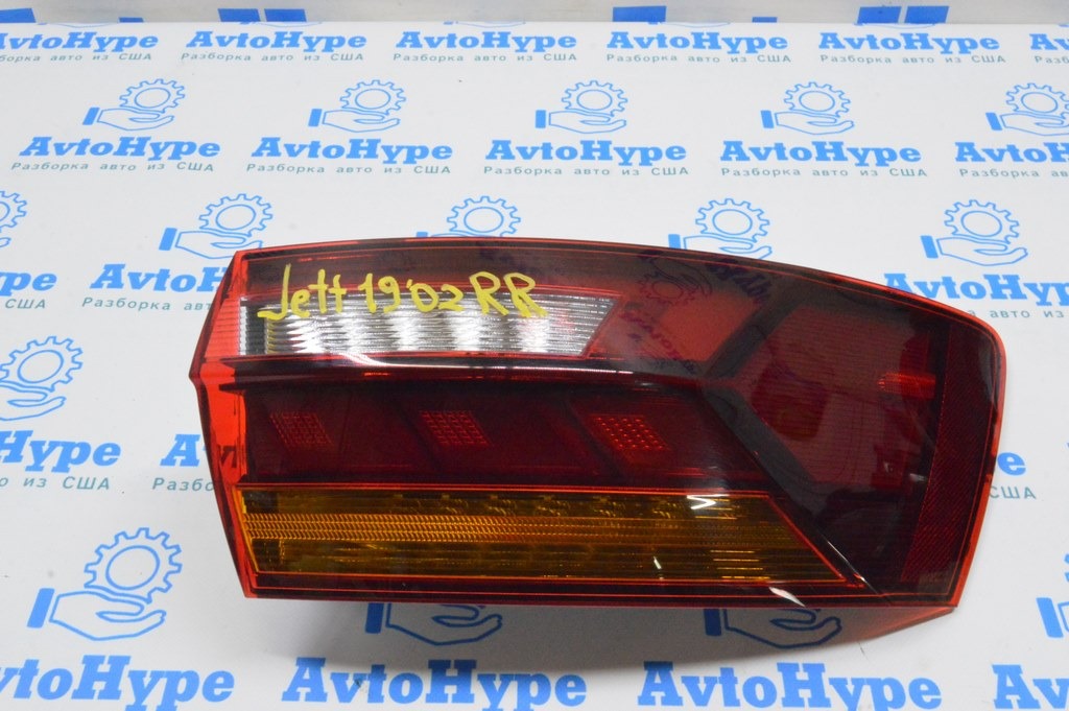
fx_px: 1157
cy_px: 356
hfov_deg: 49.6
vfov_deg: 34.2
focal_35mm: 39
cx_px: 534
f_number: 20
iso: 6400
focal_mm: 26
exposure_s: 1/20
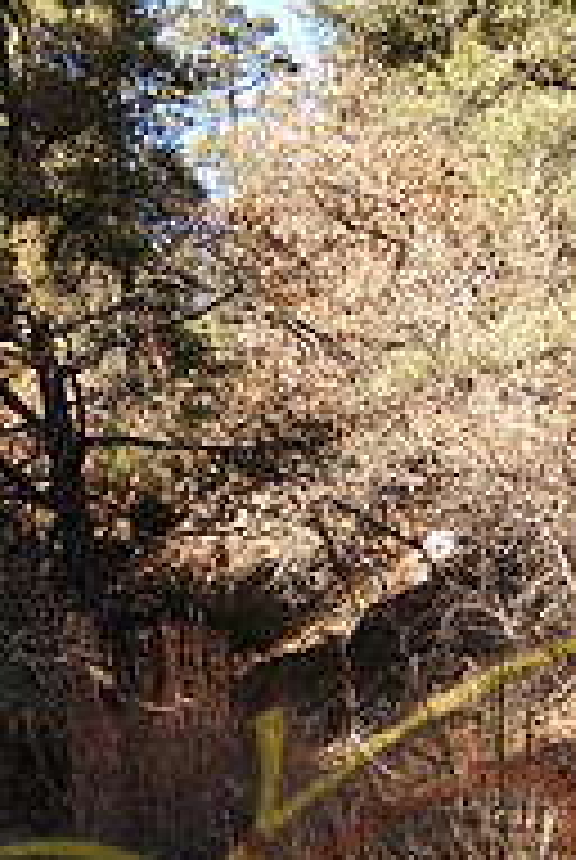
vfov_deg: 20.8
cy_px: 1036
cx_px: 506
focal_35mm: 91
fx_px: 2176
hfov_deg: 14.9
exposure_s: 1/125
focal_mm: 20
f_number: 4
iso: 100
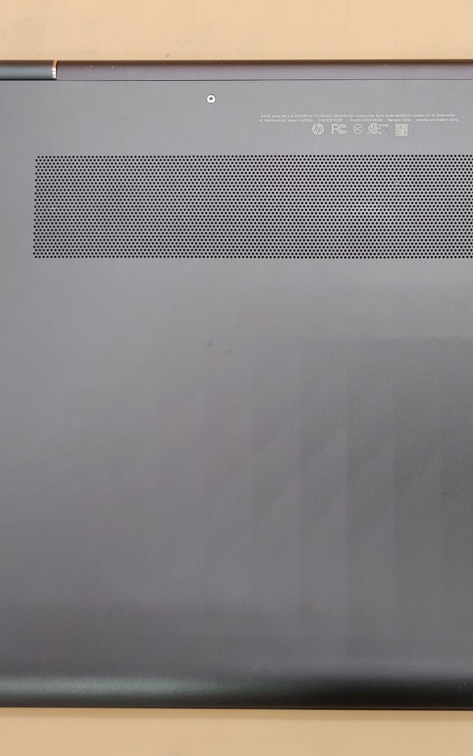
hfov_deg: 28.8
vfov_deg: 45.3
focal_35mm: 44
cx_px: 358
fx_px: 907
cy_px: 378
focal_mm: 4.36
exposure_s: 1/67
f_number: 1.8
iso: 50
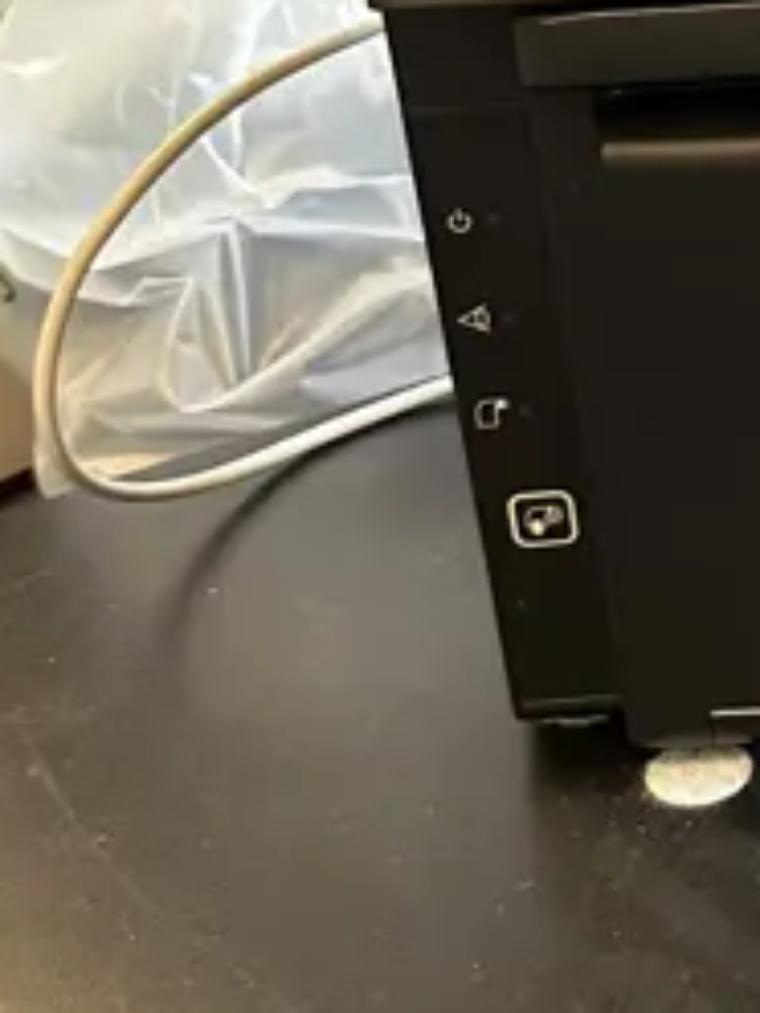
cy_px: 372
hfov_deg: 14.0
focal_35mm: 99
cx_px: 1128
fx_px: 2898
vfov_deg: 19.8
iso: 400
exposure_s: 1/50
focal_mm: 6.86
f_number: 1.78
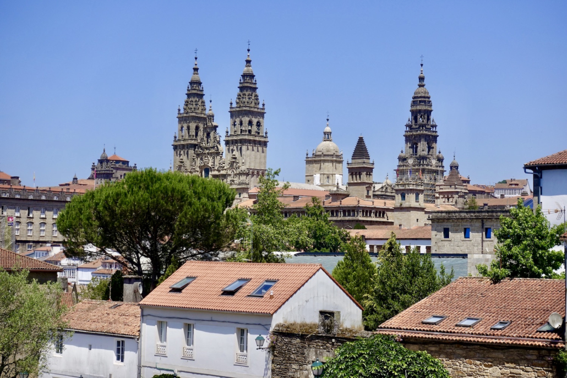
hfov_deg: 28.8
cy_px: 189
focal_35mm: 70
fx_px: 1103
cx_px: 284
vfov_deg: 19.5
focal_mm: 25.7
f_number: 5.6
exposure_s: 1/640
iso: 125
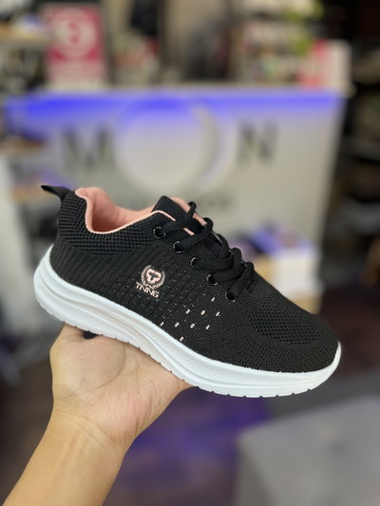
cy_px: 253
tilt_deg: -25.7
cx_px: 190
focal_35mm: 26
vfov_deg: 67.3
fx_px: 380
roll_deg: -1.0
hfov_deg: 53.1
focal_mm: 5.1
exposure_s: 1/100
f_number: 1.6
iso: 100
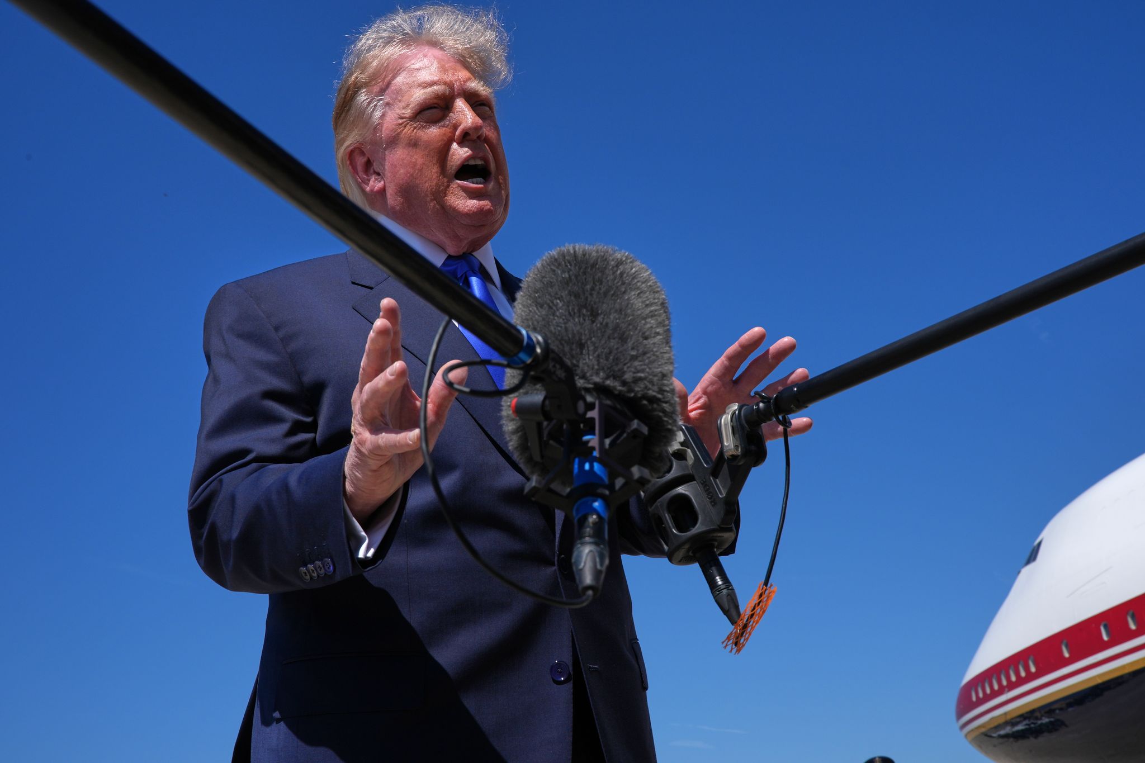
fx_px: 1240
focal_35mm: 39
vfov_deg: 34.2
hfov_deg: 49.6
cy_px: 382
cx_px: 572
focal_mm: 39
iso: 250
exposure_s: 1/800
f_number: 11
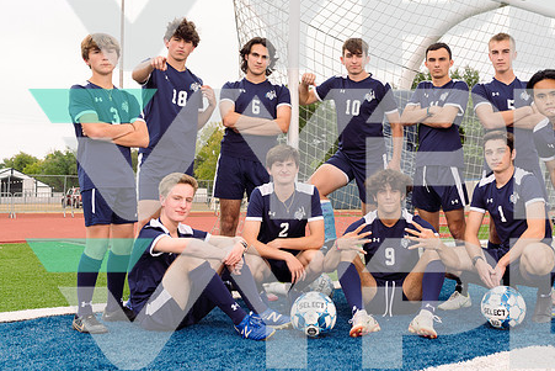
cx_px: 342
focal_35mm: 45
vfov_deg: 29.8
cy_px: 155
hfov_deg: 43.3
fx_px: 694
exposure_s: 1/250
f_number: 7.1
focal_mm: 35
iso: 320
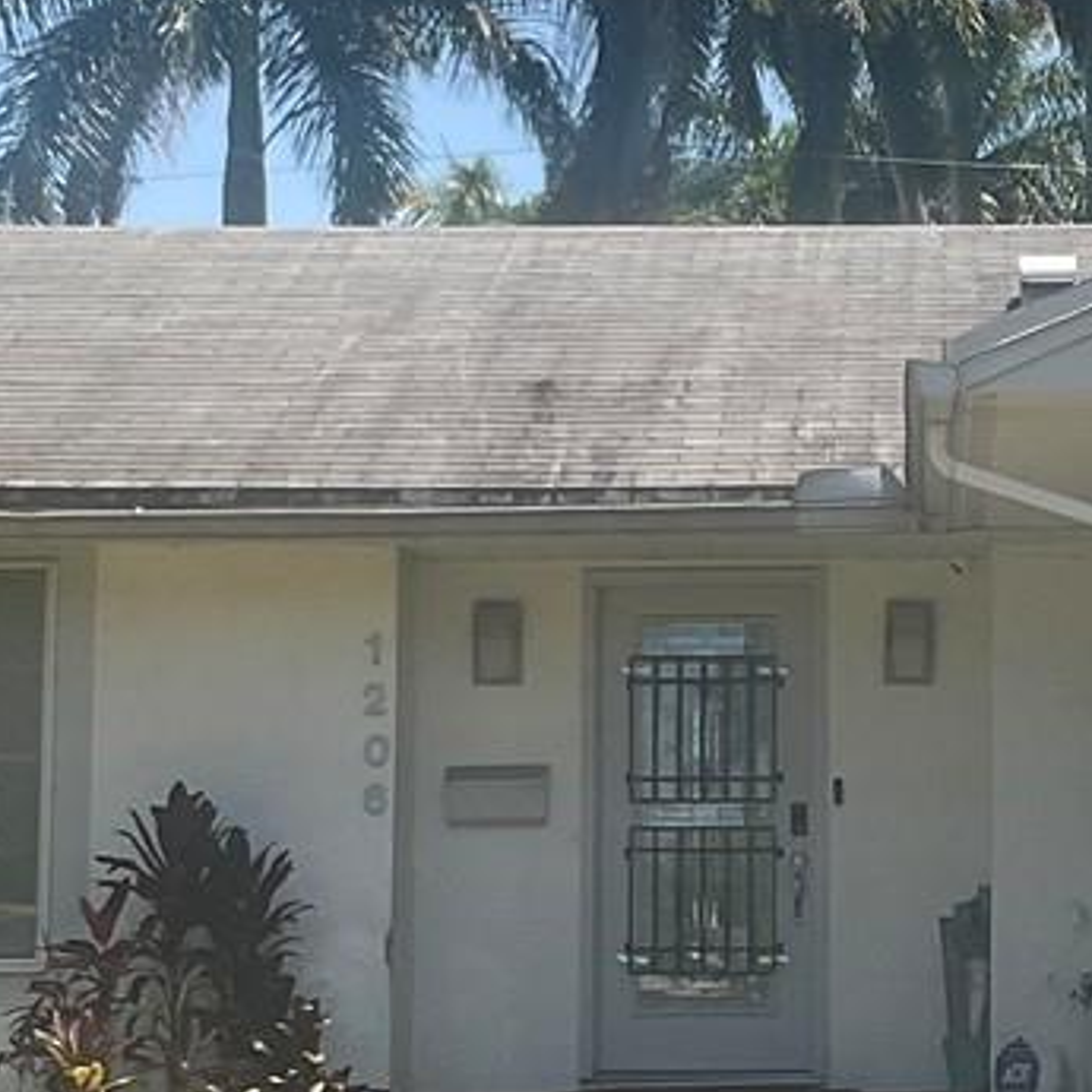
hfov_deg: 14.5
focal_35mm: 119
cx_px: 946
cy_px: 538
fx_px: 4247
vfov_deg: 14.7
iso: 16
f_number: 1.8
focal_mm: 3
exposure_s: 1/1250
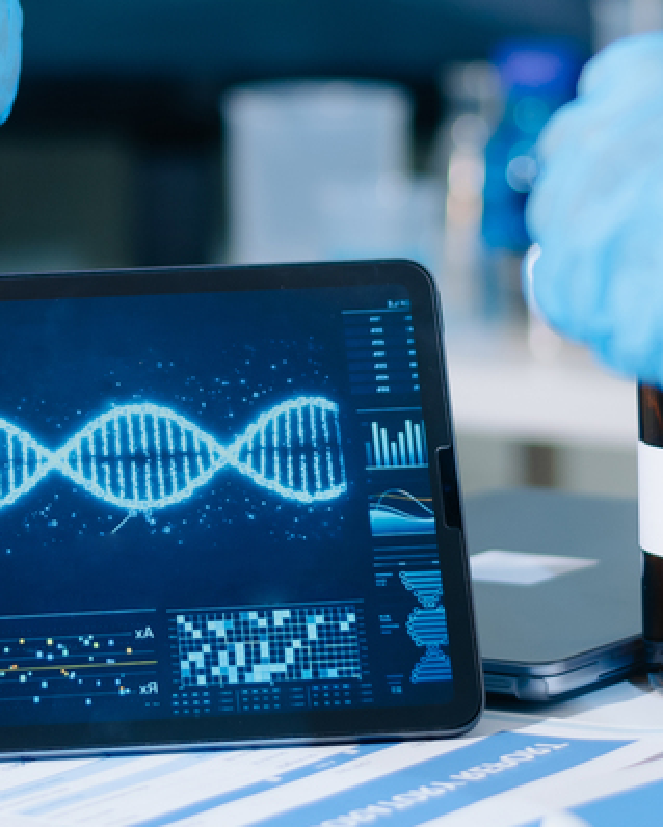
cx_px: 116
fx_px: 4434
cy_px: 271
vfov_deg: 10.6
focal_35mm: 181
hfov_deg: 8.5
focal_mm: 50
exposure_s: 1/250
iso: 125
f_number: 2
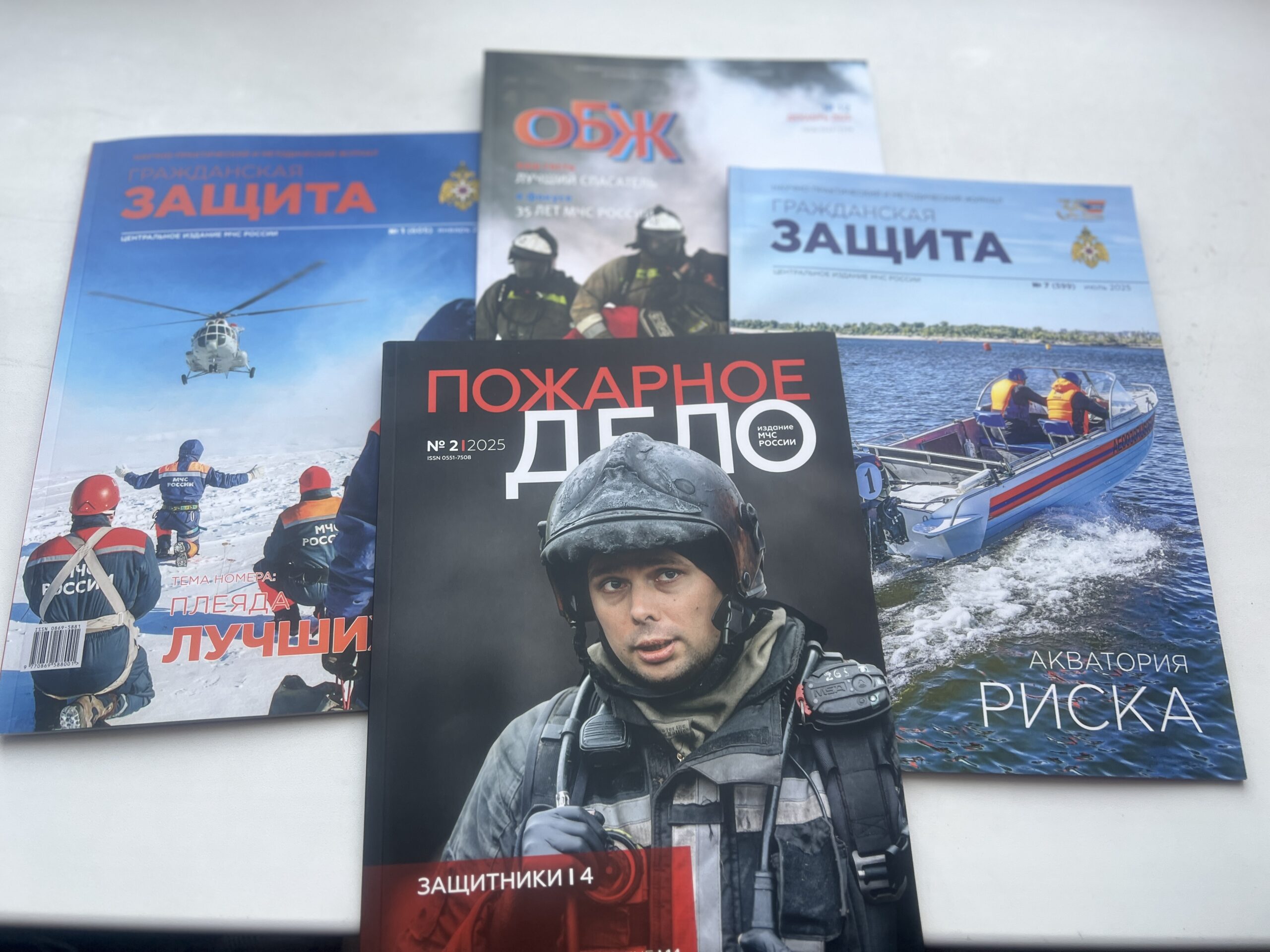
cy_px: 476
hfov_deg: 67.3
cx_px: 635
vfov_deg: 53.1
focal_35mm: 26
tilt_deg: -65.4
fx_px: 954
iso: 50
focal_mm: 5.7
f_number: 1.5
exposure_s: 1/342
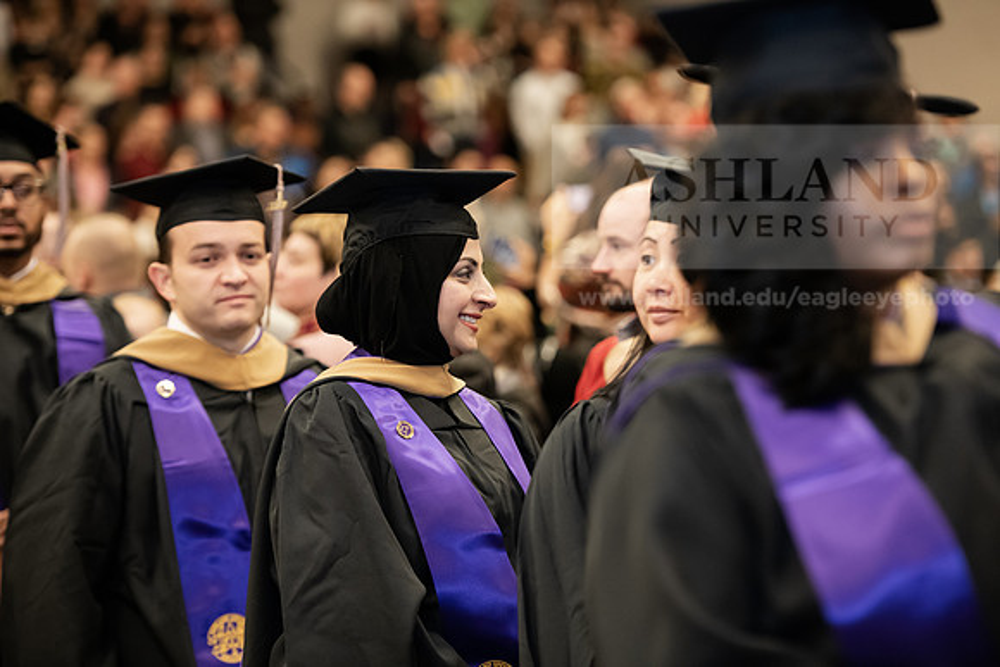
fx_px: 3612
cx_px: 500
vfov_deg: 10.6
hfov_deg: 15.8
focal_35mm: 130
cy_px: 334
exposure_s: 1/200
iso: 2500
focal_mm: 130
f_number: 3.2
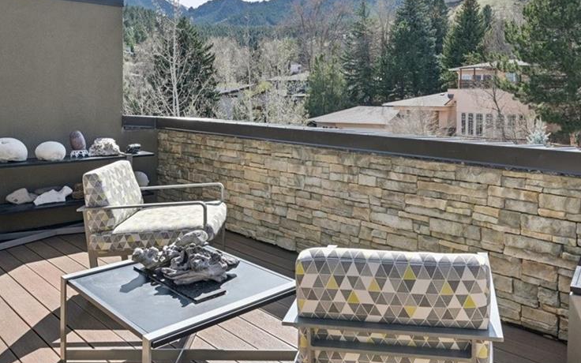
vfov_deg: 39.7
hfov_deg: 60.4
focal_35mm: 31
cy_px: 98
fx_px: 491
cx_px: 366
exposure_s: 1/160
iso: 100
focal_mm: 14
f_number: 8
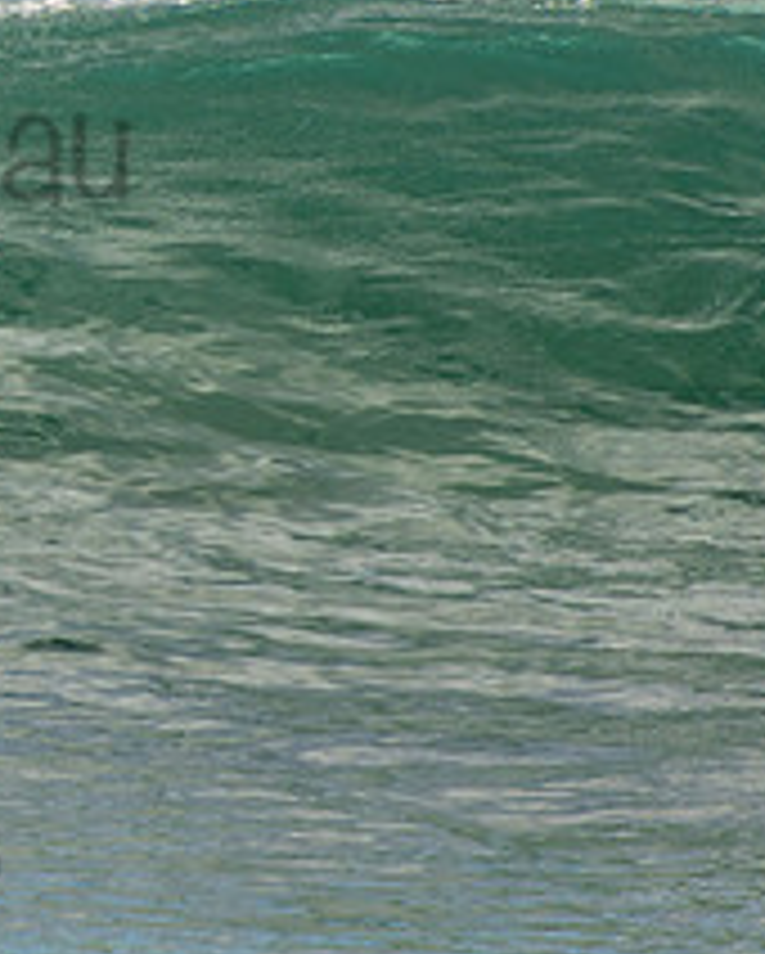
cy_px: 97
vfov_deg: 1.3
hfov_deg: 1.0
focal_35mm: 1541
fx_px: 43550
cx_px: -346
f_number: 5.6
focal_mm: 400
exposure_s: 1/1250
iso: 360
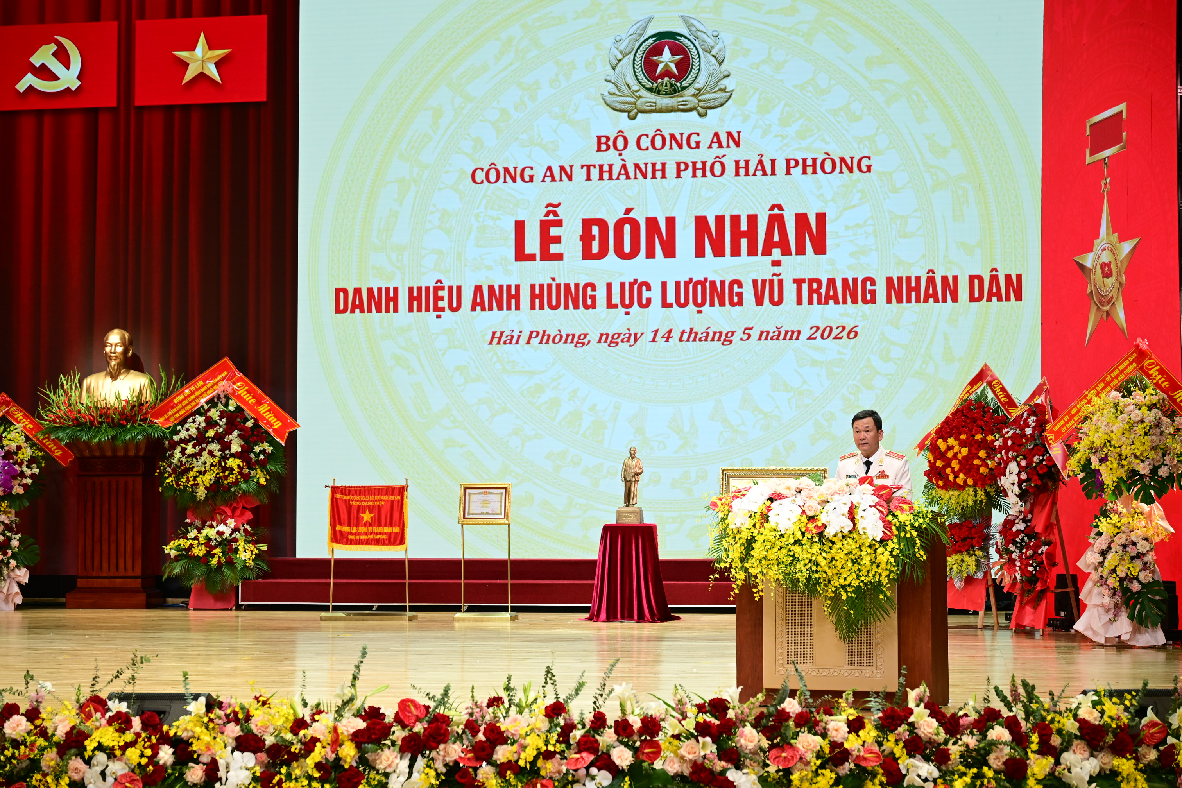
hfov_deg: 35.1
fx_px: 1871
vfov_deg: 23.8
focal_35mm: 57
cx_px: 591
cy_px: 394
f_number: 4
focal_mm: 57
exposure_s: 1/160
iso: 800
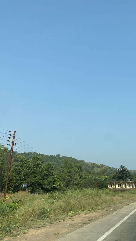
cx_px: 141
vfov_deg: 52.8
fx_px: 244
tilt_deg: +17.8
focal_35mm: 38
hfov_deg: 28.9
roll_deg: -1.5
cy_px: 120
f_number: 1.8
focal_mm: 4.25
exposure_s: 1/2358
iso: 32
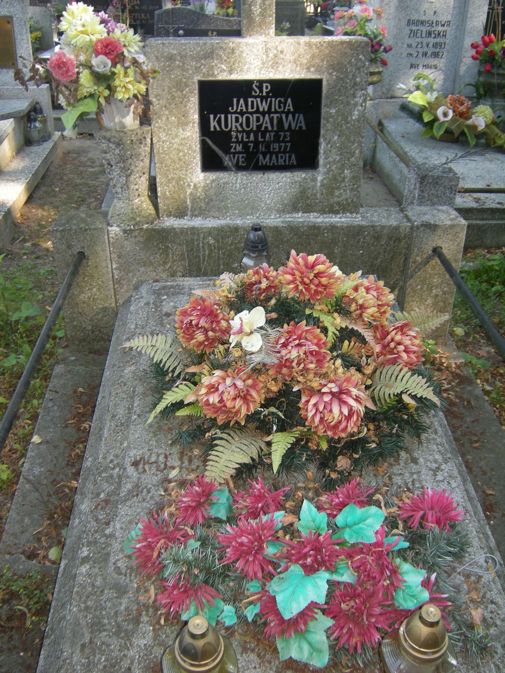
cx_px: 252
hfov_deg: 45.4
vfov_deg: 58.4
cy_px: 336
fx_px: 603
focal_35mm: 31
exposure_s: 1/54.2
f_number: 2.9
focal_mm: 5.3
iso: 66
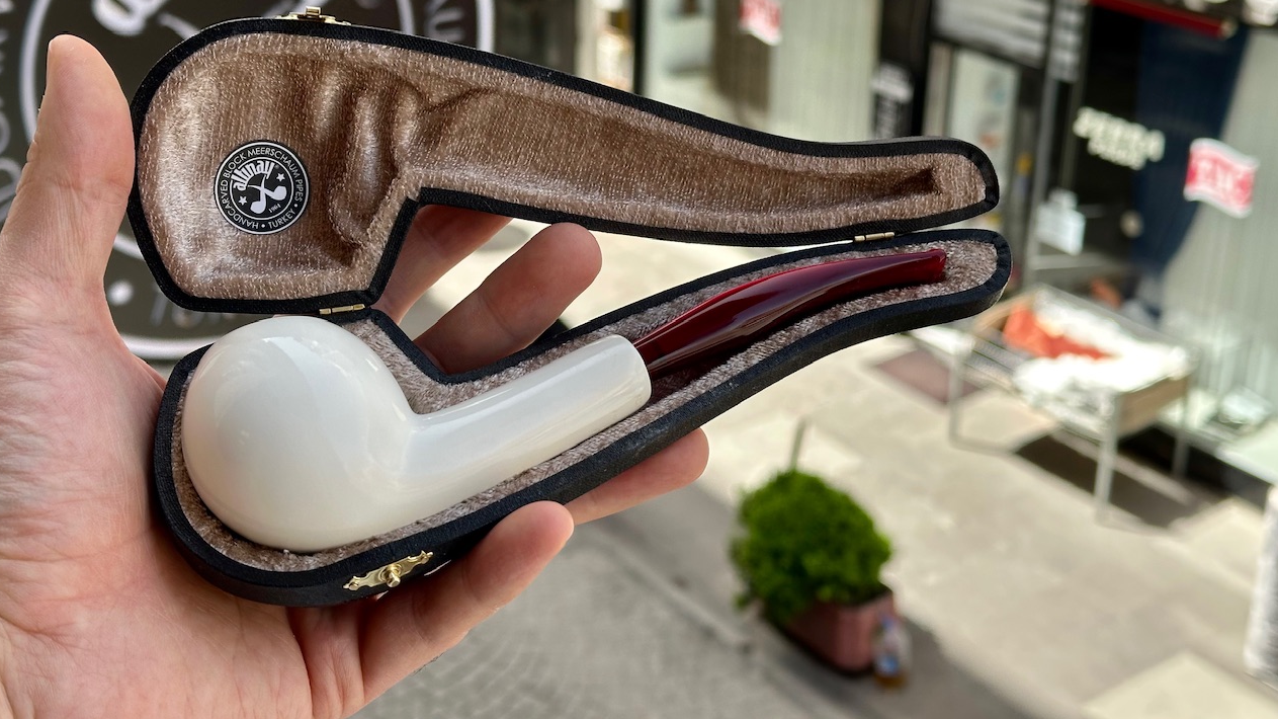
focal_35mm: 53
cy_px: 235
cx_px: 634
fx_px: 1796
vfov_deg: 22.5
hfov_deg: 39.2
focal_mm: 6.86
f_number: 1.78
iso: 64
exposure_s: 1/927
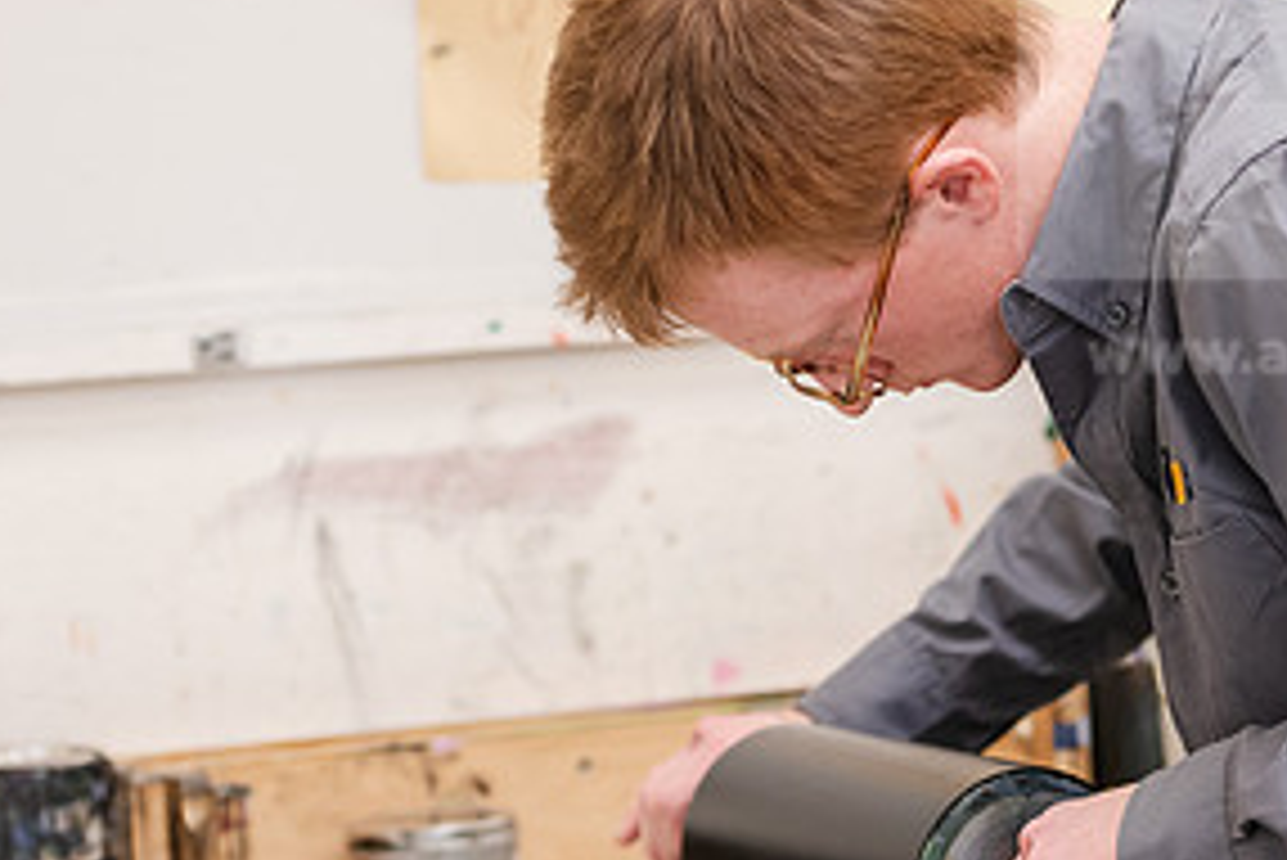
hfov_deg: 13.0
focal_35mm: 158
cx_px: 882
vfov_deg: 8.7
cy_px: 448
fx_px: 5651
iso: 800
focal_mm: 78
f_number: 3.2
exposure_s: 1/200
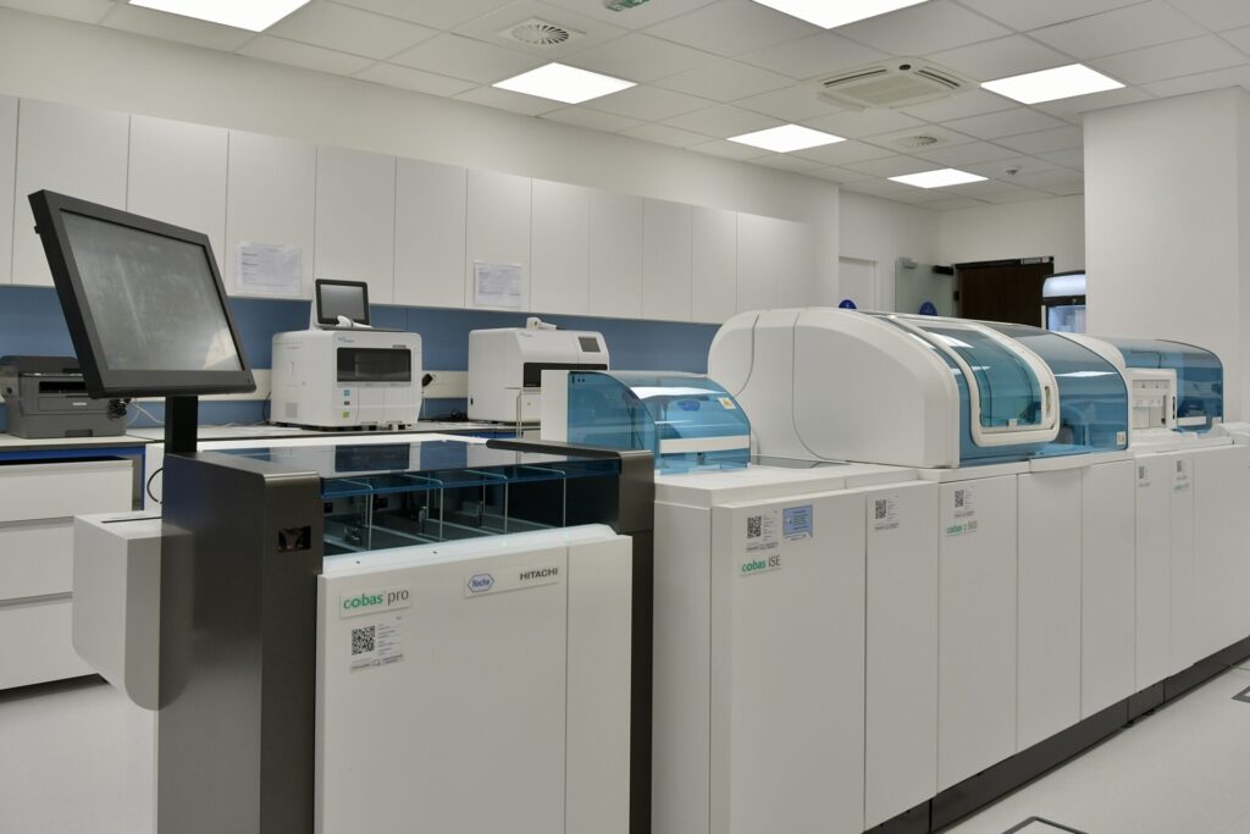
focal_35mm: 27
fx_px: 938
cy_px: 417
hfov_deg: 67.4
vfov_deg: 47.9
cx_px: 625
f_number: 5.6
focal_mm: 18
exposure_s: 1/125
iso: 160
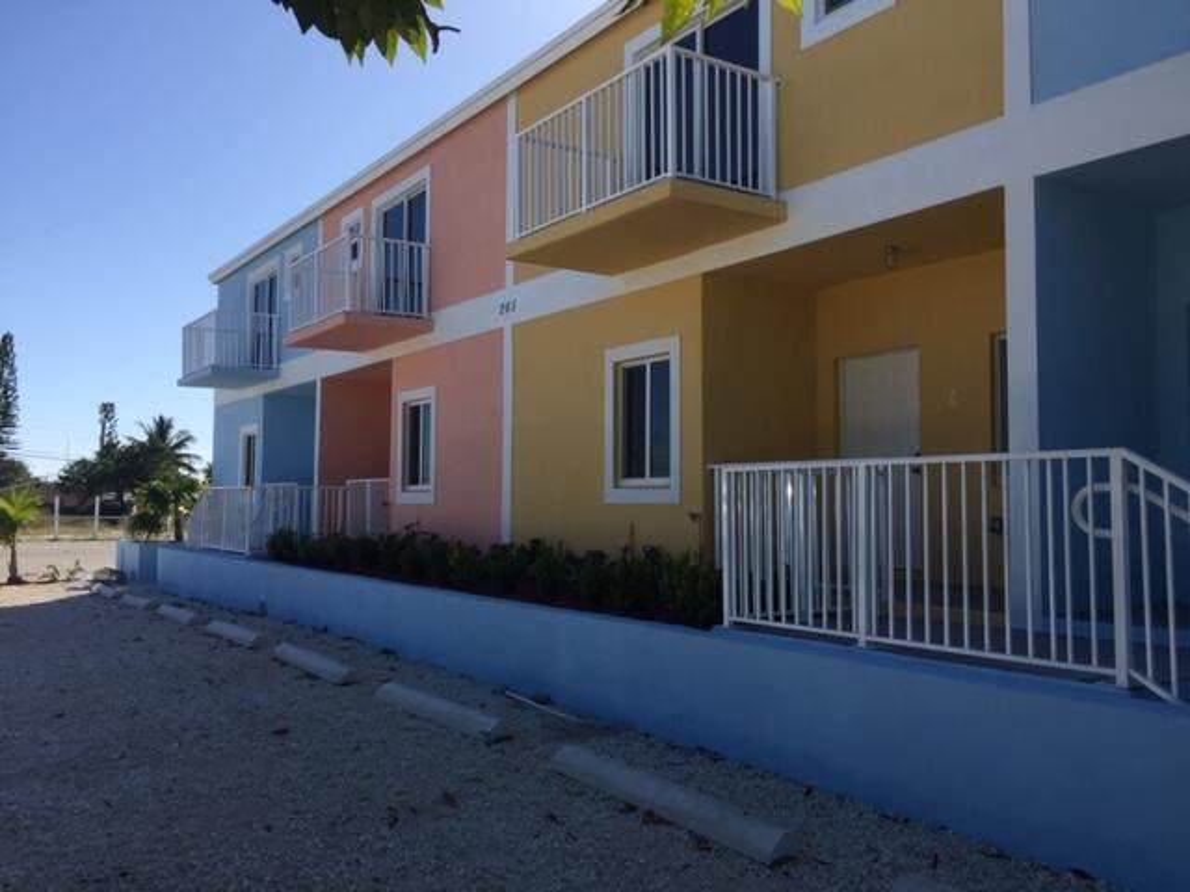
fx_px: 997
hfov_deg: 61.7
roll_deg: -0.2
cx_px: 595
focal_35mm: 29
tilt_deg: +4.4
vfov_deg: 48.2
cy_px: 446
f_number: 2.2
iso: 32
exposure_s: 1/1883
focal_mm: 4.15
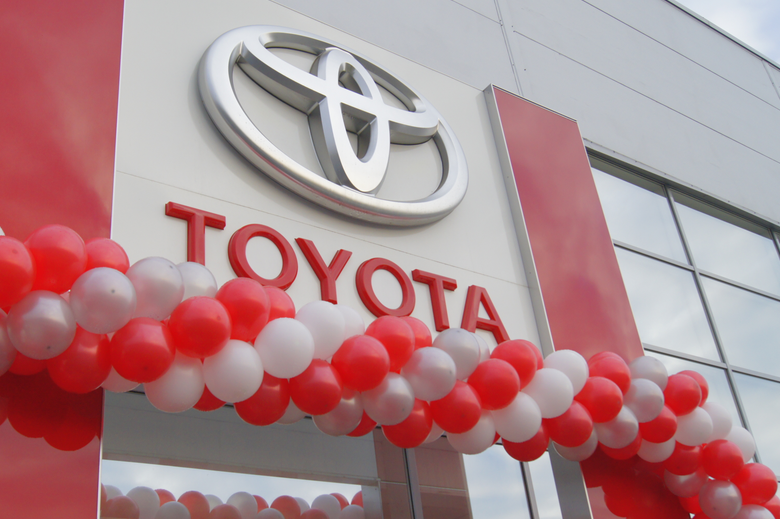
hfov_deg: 48.4
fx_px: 866
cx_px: 350
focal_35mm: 40
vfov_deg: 33.3
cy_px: 262
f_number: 7.1
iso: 400
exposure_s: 1/640
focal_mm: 24
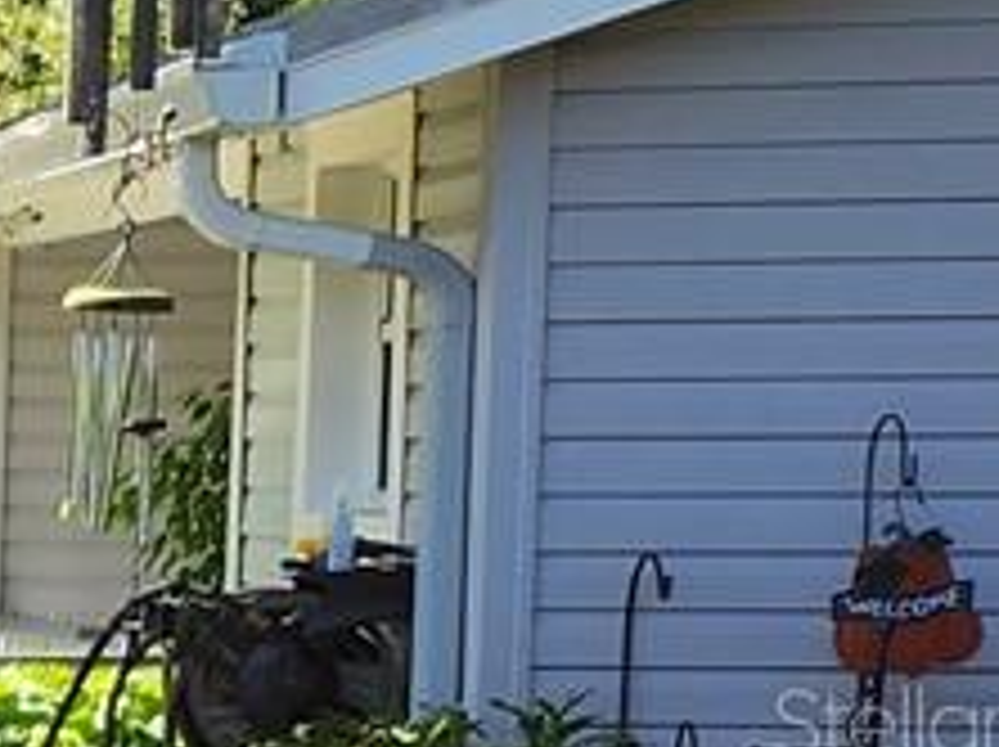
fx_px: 4987
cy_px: 720
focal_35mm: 173
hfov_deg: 8.6
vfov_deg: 8.5
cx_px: -2403
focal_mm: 5
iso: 50
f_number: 1.8
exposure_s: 1/579
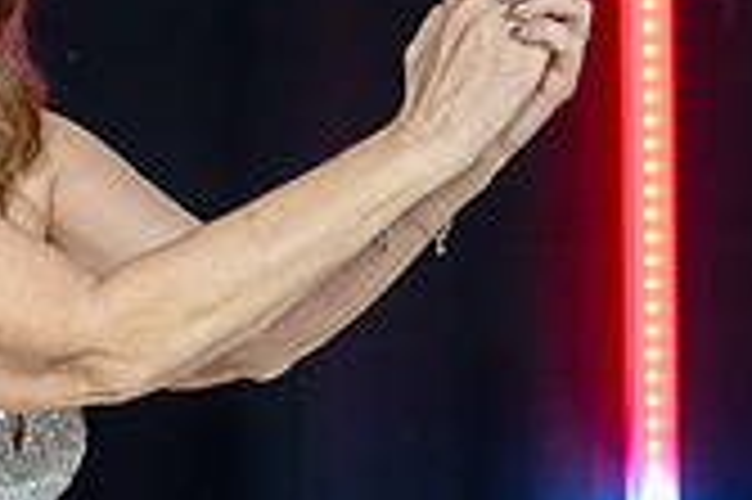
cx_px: -500
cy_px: 160
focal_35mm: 219
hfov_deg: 9.1
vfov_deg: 6.3
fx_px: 4570
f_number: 4
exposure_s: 1/80
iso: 1600
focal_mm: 63
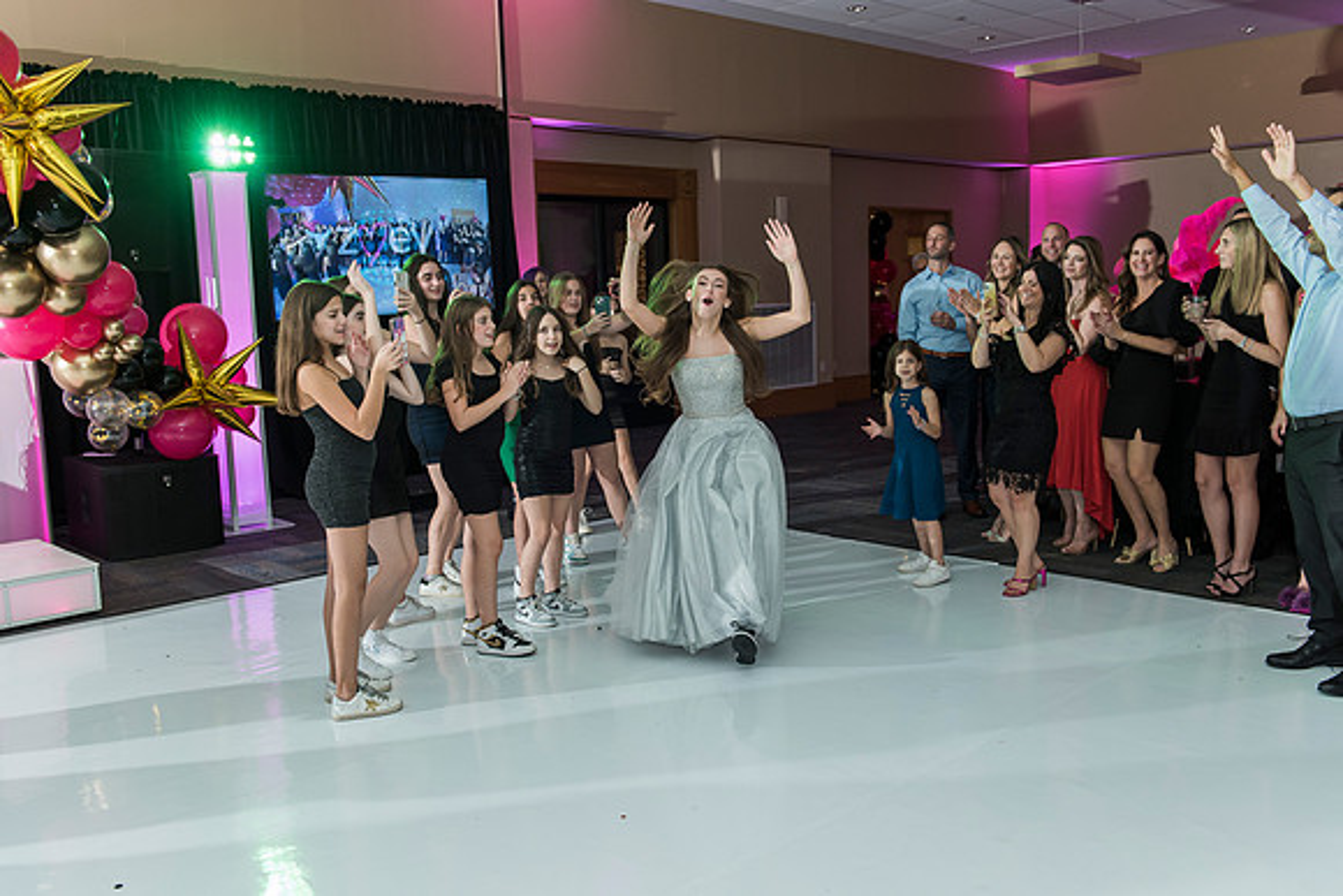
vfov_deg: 41.1
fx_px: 1194
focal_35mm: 32
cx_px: 672
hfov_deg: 58.7
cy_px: 448
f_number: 4
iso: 1000
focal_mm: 32
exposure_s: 1/100
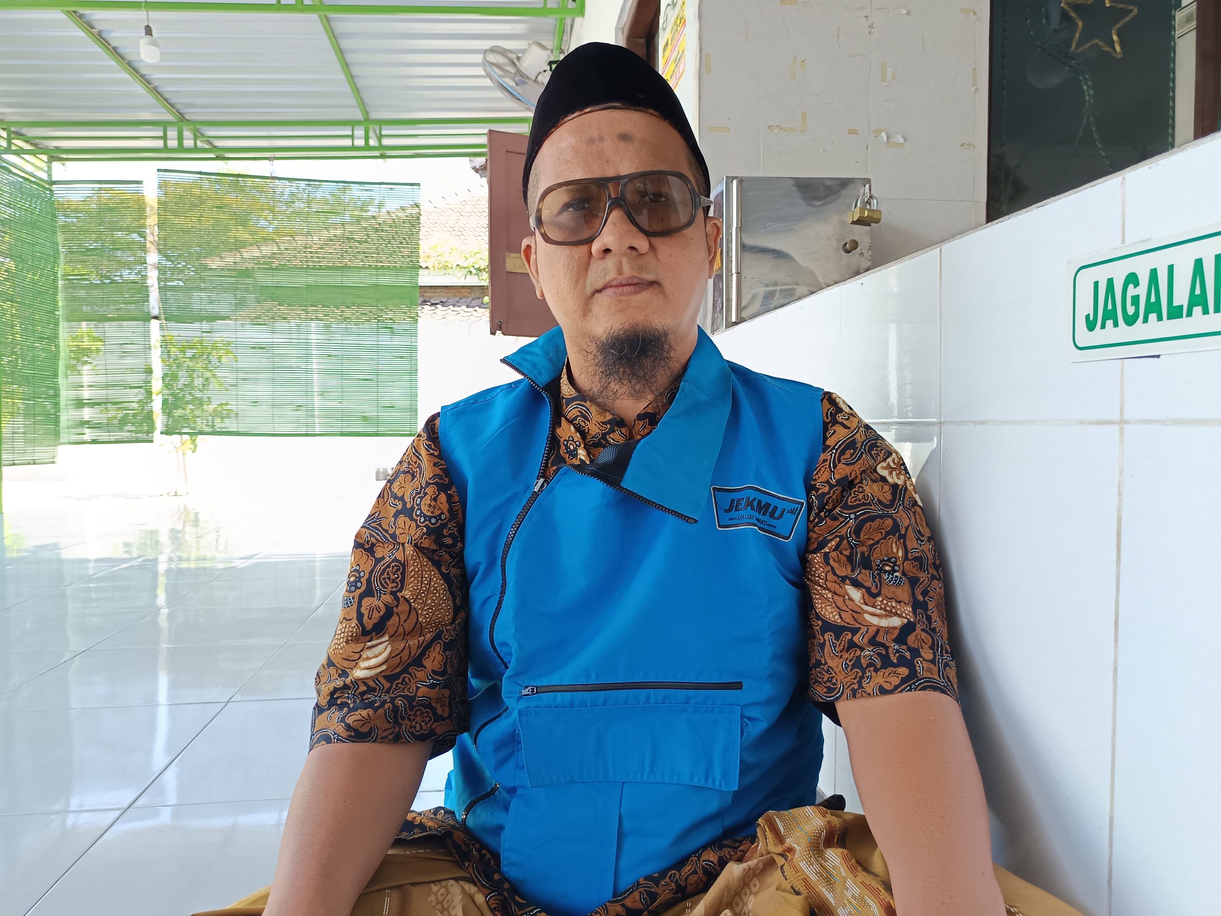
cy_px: 458
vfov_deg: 56.8
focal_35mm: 24
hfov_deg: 71.6
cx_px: 610
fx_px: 847
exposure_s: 1/50
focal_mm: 5.31
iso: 103
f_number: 1.7
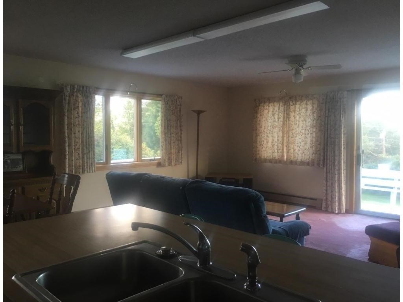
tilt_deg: -1.4
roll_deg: +0.1
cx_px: 202
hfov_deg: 61.7
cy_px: 151
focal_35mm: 29
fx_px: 338
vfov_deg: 48.2
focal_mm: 4.15
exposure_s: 1/30
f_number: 2.2
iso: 80
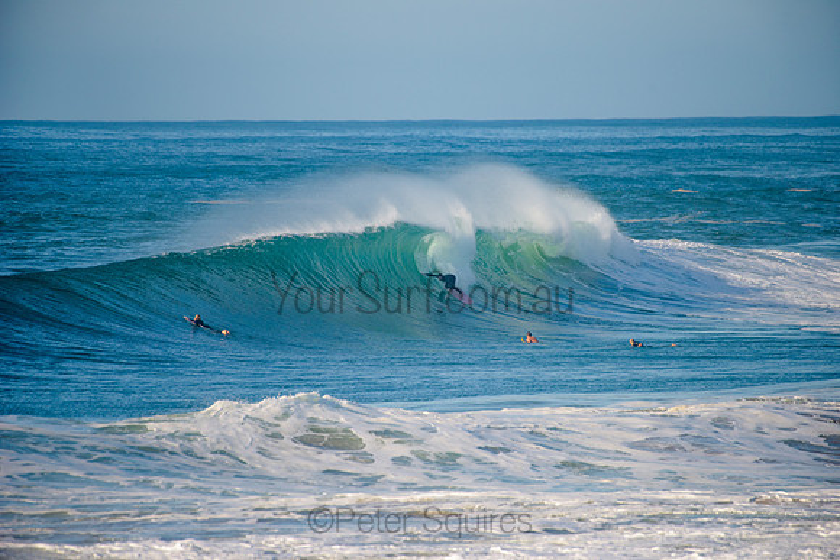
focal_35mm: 500
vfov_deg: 2.8
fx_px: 11669
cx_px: 420
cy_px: 280
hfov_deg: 4.1
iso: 200
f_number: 5.6
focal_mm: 500
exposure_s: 1/1600
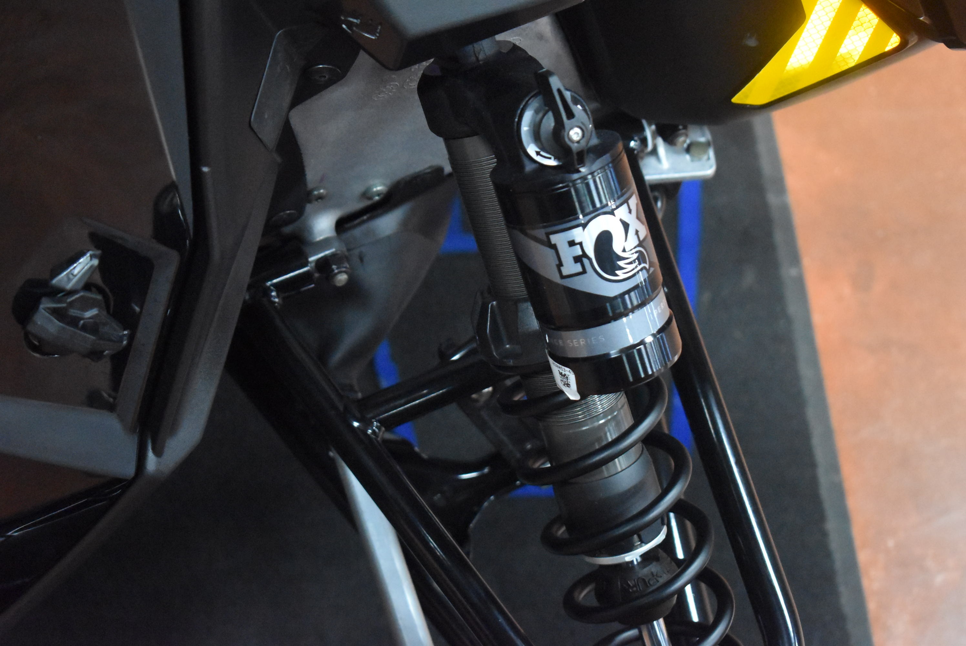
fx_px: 2215
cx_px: 483
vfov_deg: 16.6
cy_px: 323
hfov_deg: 24.6
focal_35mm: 82
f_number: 5.6
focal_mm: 55
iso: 9000
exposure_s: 1/125
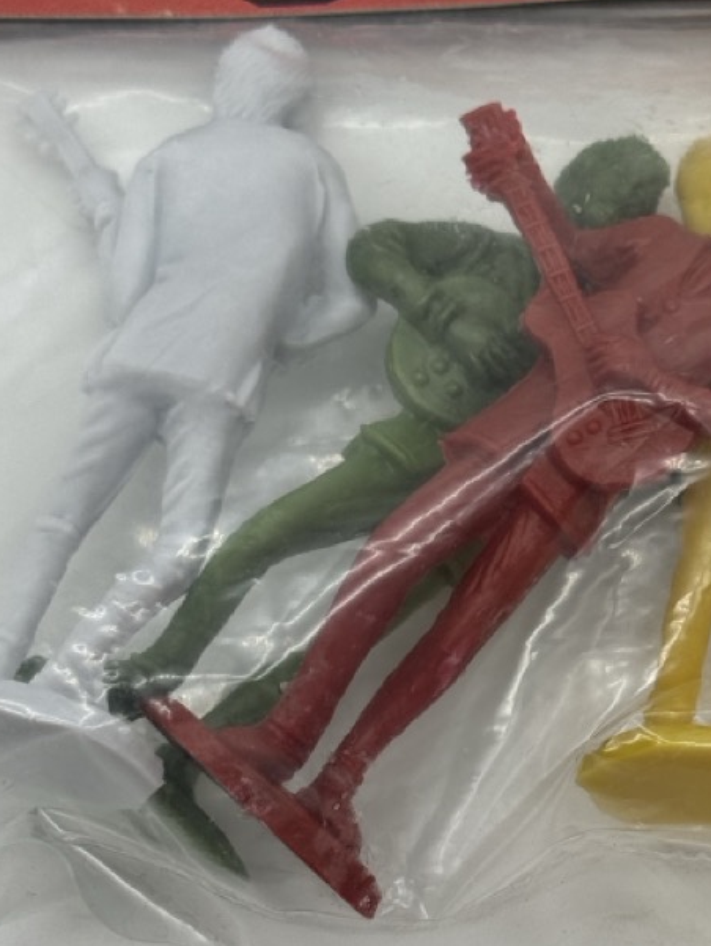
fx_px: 2791
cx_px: 532
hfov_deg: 14.5
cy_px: 534
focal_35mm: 102
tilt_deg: -75.9
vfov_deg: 19.2
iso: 64
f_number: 1.78
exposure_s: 1/488
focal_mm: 6.76
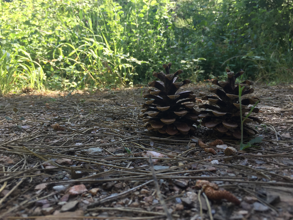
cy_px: 108
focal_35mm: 30
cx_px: 149
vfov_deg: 46.8
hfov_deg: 60.0
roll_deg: +3.7
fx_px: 254
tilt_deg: -8.7
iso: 32
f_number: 2.2
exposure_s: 1/100
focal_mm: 4.15
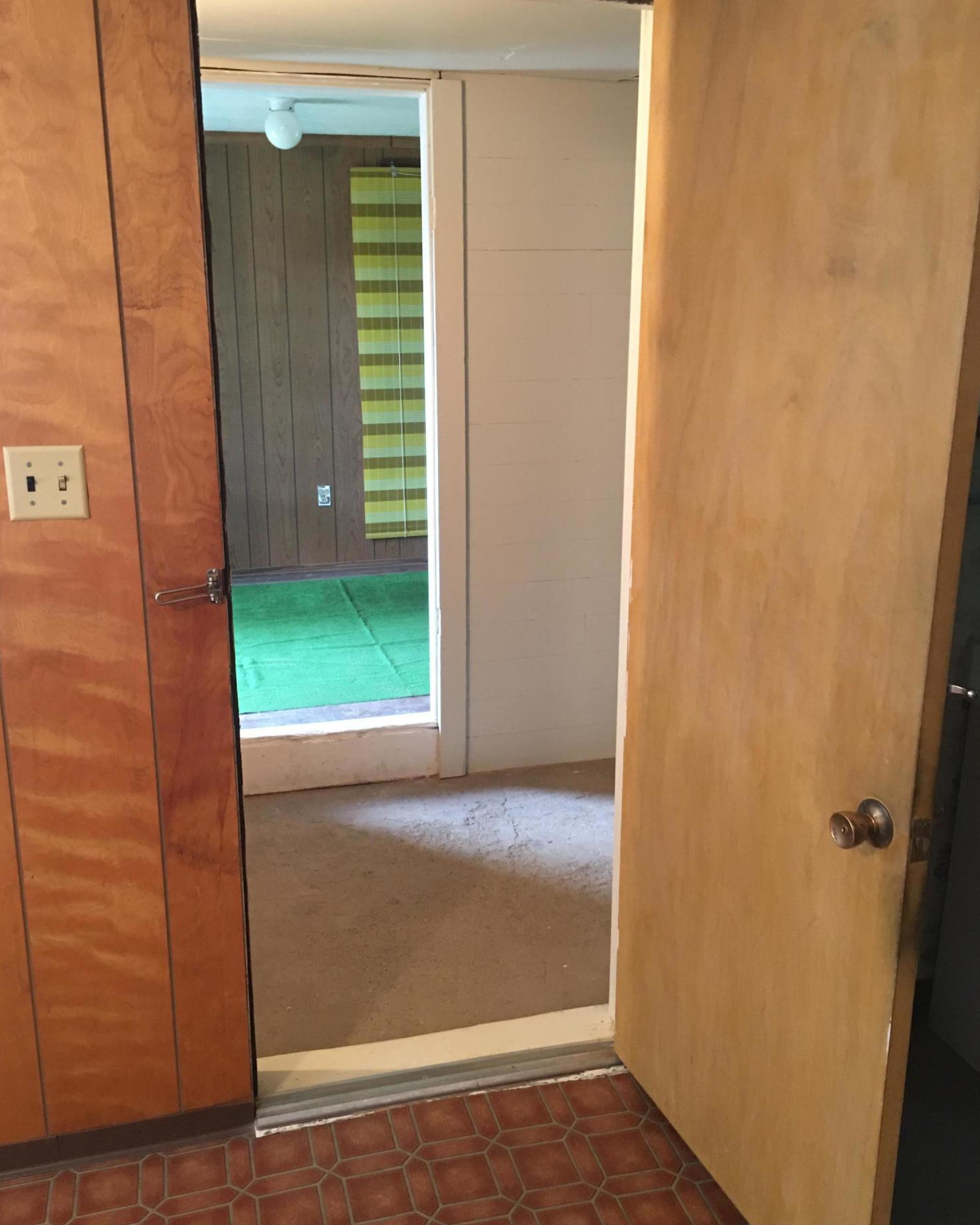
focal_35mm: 31
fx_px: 1124
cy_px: 608
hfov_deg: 47.1
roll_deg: +0.6
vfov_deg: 57.2
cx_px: 480
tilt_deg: -14.2
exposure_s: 1/8
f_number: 2.2
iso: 100
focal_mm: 4.15
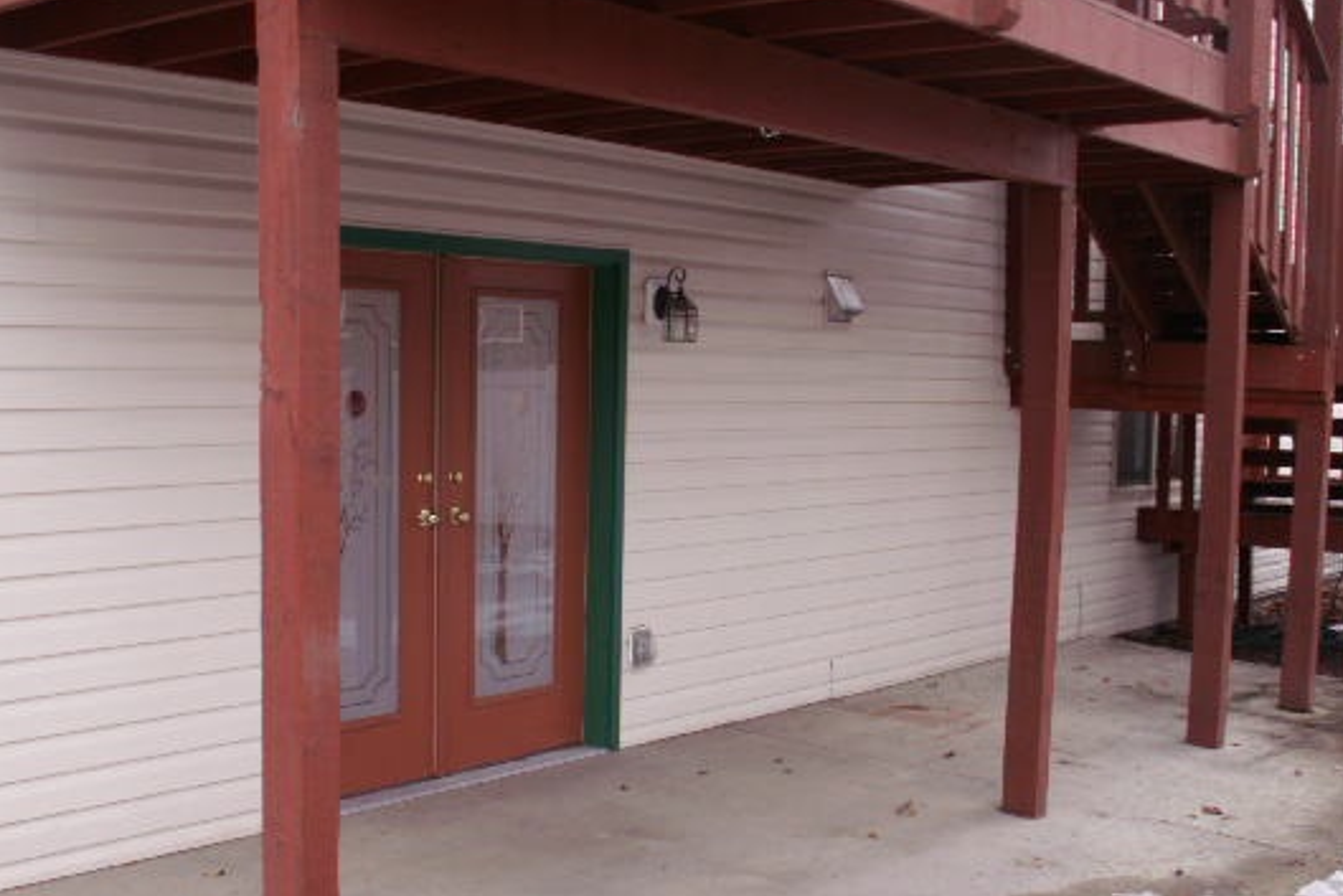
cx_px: 625
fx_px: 1642
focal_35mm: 44
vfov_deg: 30.4
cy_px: 574
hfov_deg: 44.5
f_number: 2.8
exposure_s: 1/40
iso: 50
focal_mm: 5.86
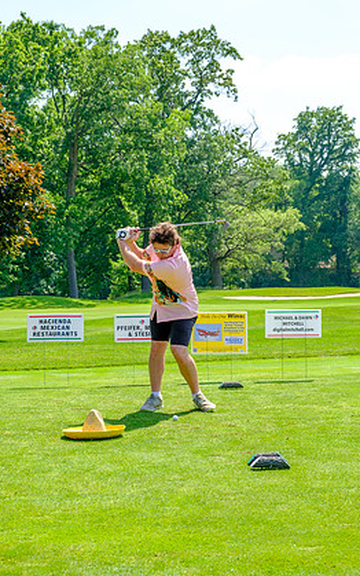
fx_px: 1098
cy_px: 285
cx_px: 179
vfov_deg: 29.4
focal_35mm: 70
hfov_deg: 18.6
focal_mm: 42.5
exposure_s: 1/320
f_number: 5.6
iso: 200
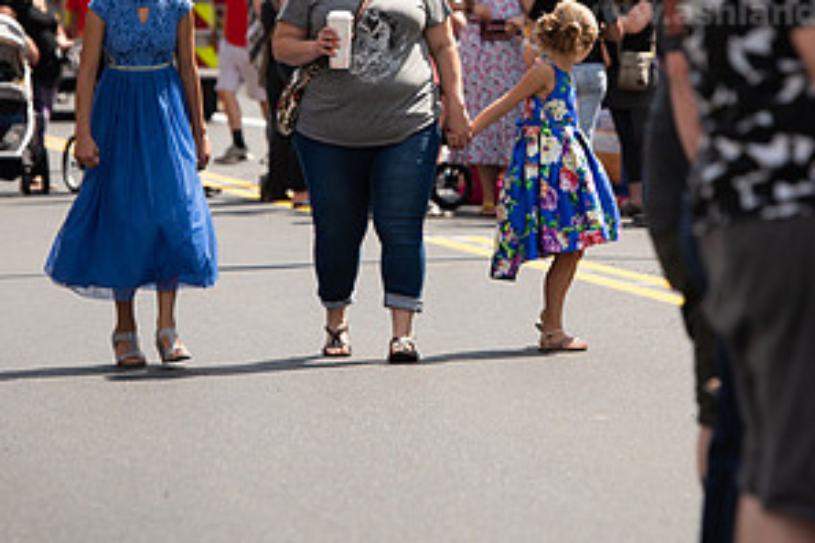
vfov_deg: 4.1
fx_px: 7516
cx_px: 445
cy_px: 70
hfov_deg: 6.2
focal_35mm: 332
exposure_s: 1/400
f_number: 5
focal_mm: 170
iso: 100
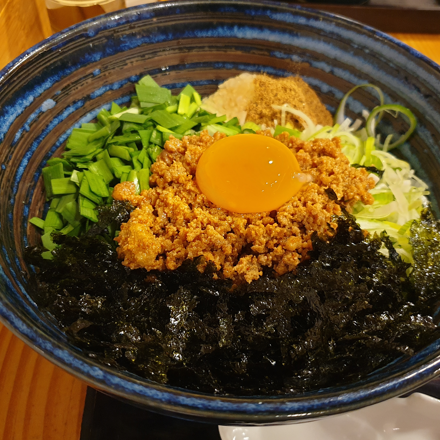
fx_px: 446
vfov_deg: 52.5
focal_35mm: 31
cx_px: 230
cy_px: 220
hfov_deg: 52.5
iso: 320
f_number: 1.5
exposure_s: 1/40
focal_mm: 4.3
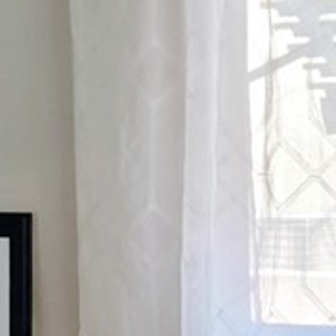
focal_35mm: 144
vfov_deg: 11.3
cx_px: 259
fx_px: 1581
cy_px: 607
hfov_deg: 12.1
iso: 50
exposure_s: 1/120
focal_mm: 5.58
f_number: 1.8
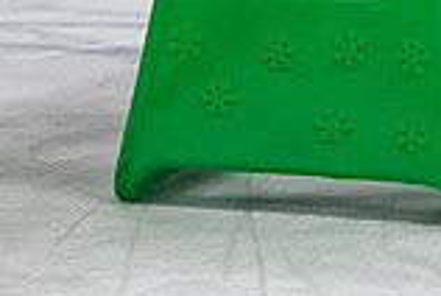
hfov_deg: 4.9
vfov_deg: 3.3
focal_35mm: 423
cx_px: 221
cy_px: -51
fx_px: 5191
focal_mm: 55
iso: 400
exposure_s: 1/250
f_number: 4
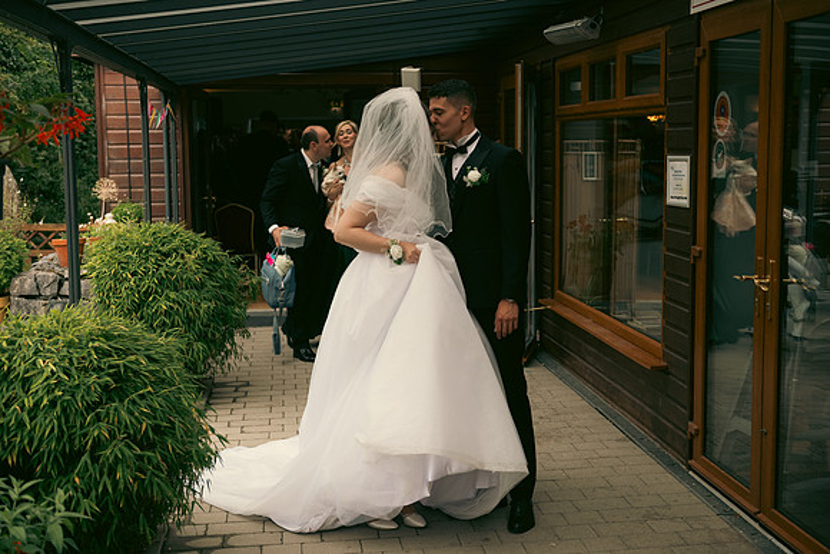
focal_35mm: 50
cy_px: 277
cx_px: 415
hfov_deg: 39.6
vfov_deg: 27.0
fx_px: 1153
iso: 200
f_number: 3.5
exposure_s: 1/500
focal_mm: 50
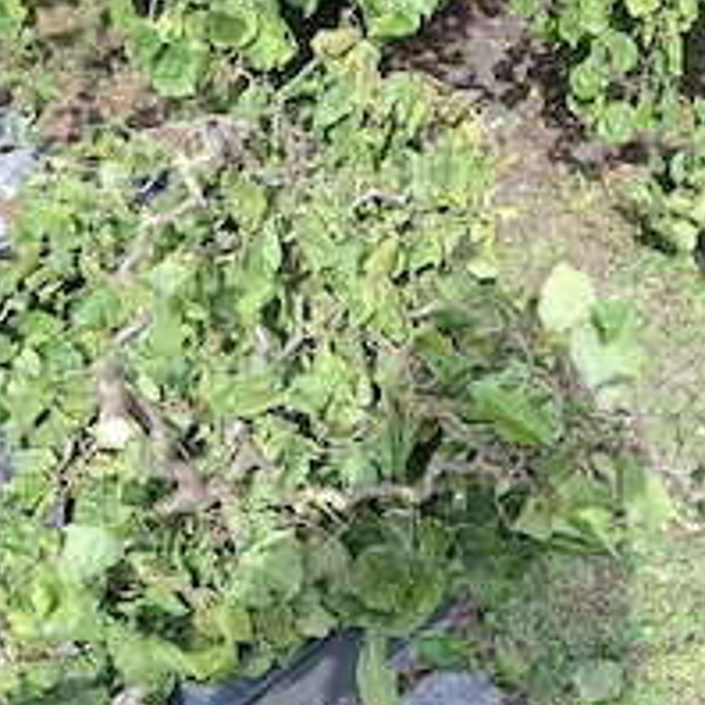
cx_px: 345
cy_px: 214
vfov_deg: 40.2
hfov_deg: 40.9
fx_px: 945
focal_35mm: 41
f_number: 1.8
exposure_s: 1/312
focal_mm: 5.54
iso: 50
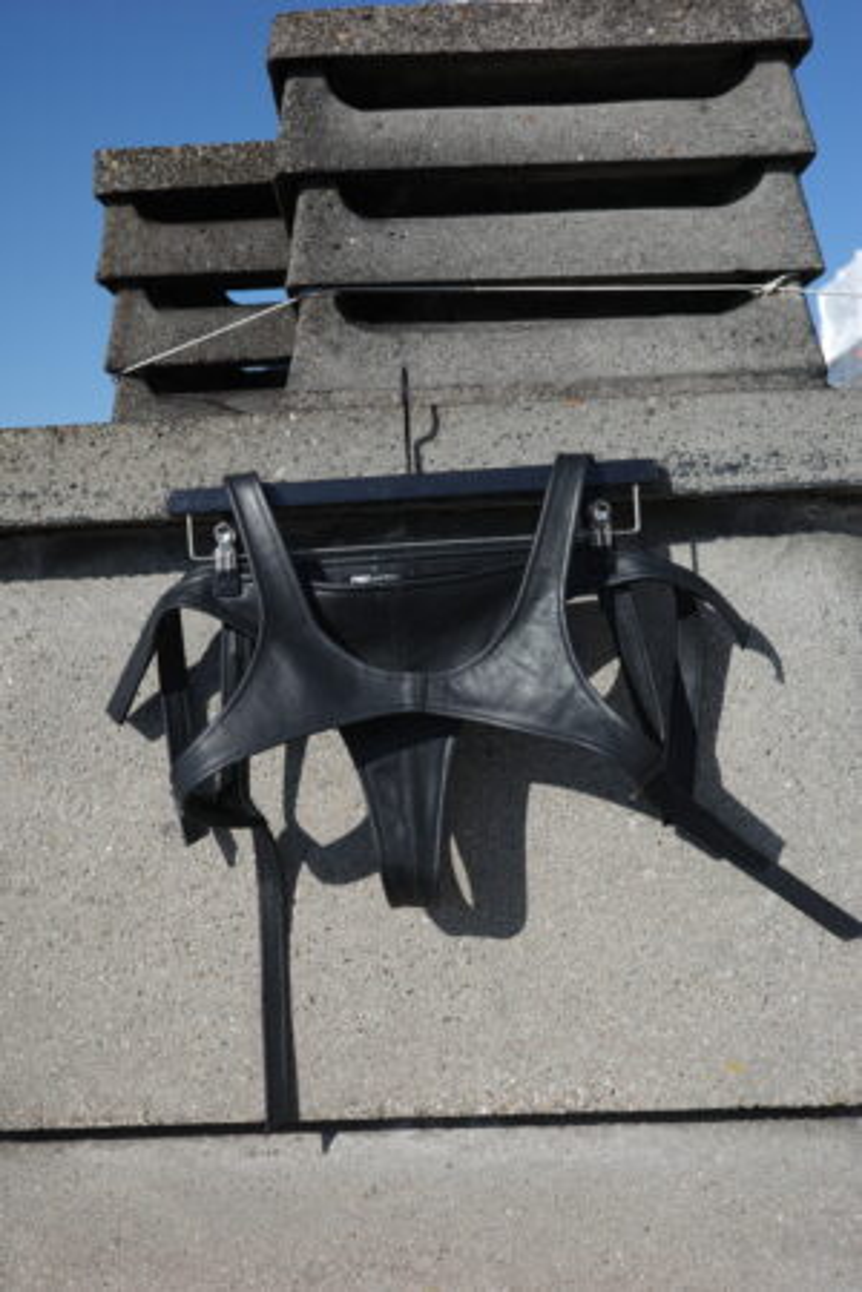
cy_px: 646
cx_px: 431
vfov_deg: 48.5
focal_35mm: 40
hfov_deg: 33.4
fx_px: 1437
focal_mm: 26
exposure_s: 1/500
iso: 100
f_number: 5.6
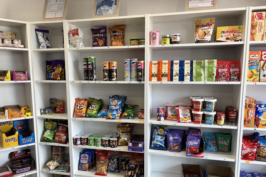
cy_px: 102
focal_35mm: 28
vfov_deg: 46.2
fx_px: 207
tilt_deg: -7.8
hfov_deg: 65.5
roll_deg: -0.1
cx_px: 129
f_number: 1.6
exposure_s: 1/100
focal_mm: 5.96
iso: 64
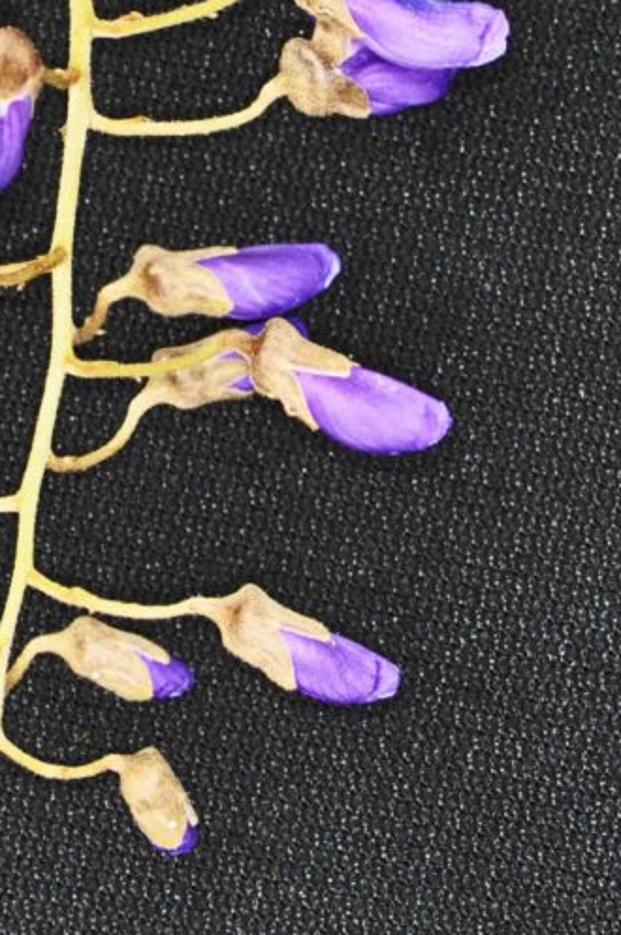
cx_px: 51
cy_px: 96
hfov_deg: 4.7
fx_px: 7548
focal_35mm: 291
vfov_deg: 7.1
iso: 800
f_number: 9
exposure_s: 1/200
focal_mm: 105
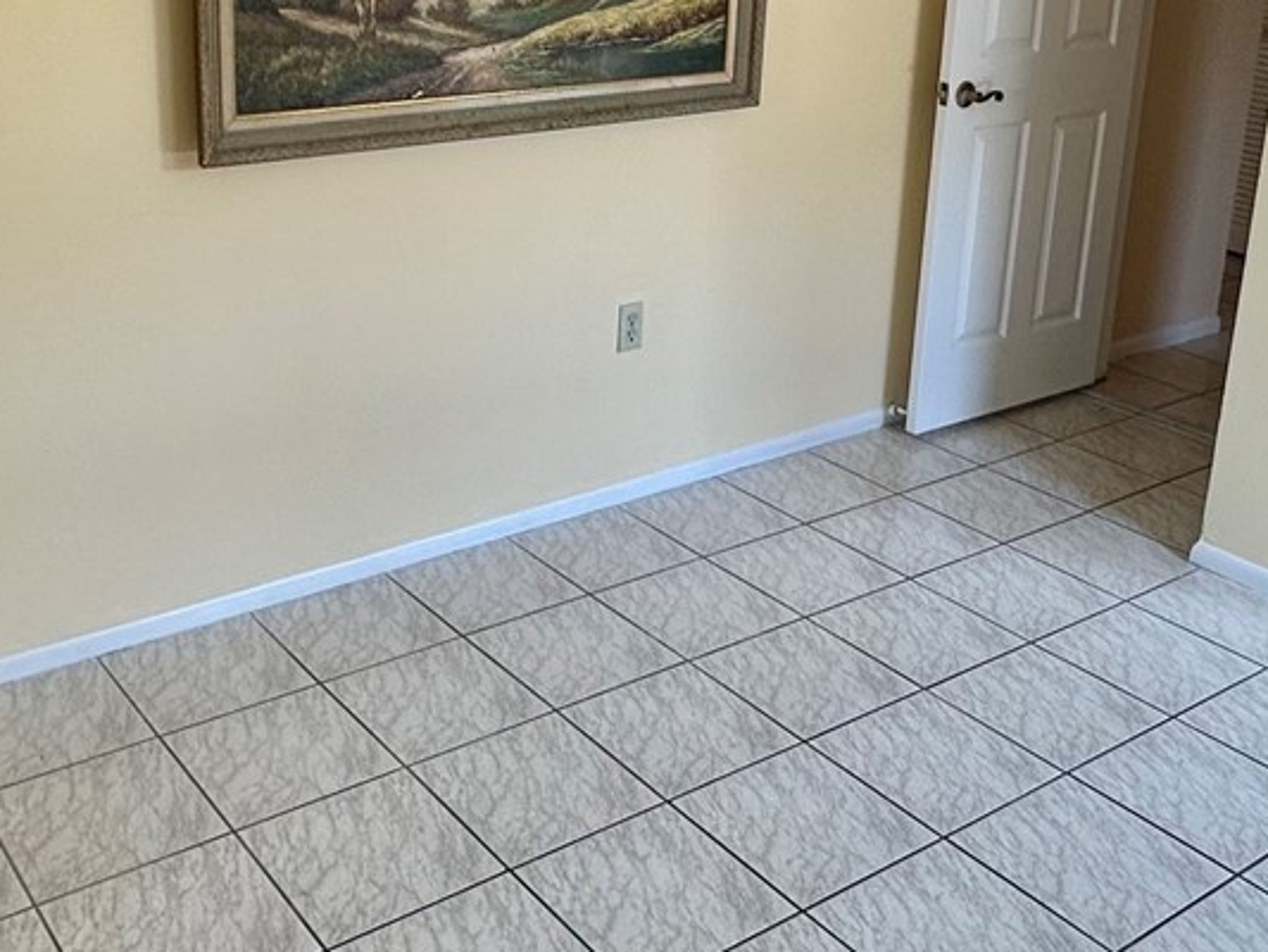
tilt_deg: -15.7
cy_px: 262
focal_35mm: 42
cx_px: 535
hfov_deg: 44.6
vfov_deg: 33.8
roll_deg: -1.6
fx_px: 1539
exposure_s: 1/120
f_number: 2.2
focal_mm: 2.22
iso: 100
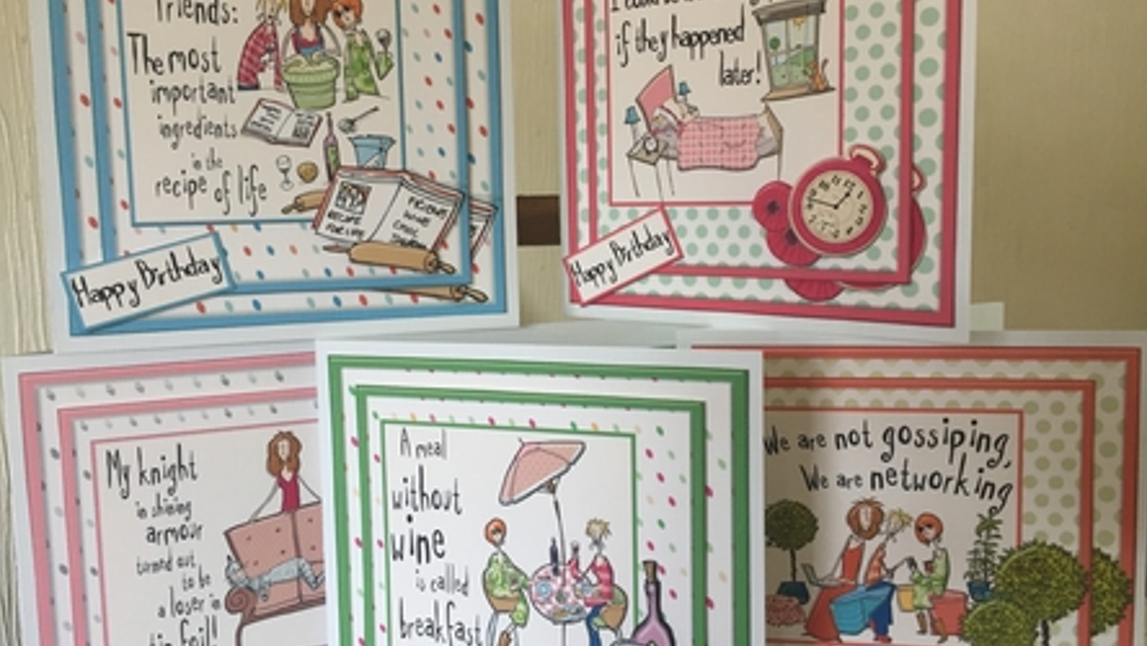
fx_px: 973
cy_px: 291
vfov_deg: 36.7
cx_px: 579
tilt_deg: -6.3
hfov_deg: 61.0
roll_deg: +1.1
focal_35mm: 32
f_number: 2.2
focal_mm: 4.15
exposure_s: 1/33
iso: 100
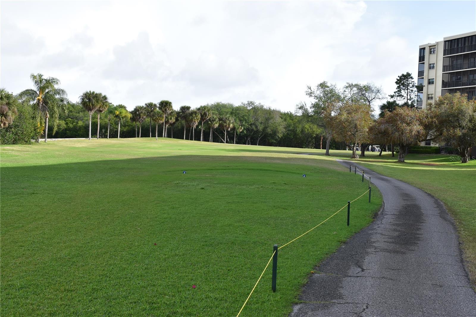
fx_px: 595
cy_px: 158
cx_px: 238
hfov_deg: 43.6
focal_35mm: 45
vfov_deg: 29.9
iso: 400
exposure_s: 1/400
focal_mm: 30
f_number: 11
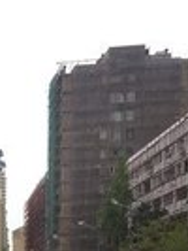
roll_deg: +1.8
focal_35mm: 108
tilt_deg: -7.6
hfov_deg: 12.6
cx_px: -137
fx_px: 781
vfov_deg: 16.2
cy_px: 406
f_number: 2.2
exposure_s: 1/150
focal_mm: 4.15
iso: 32
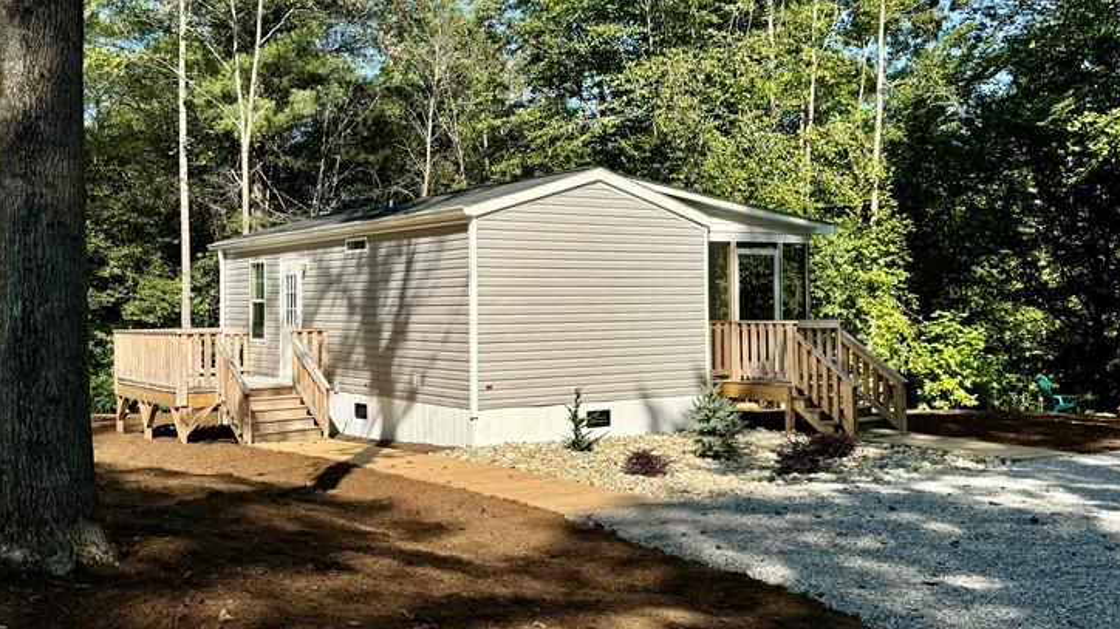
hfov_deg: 54.0
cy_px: 295
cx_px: 515
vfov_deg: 32.0
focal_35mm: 37
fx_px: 1099
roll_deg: +0.4
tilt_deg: -0.2
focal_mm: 6.76
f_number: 1.78
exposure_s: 1/3802
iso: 80
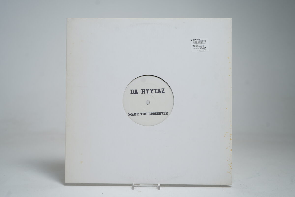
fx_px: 270
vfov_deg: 40.0
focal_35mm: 33
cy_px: 98
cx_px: 148
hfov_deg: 57.2
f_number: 5
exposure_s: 1/10
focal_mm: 33
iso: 64
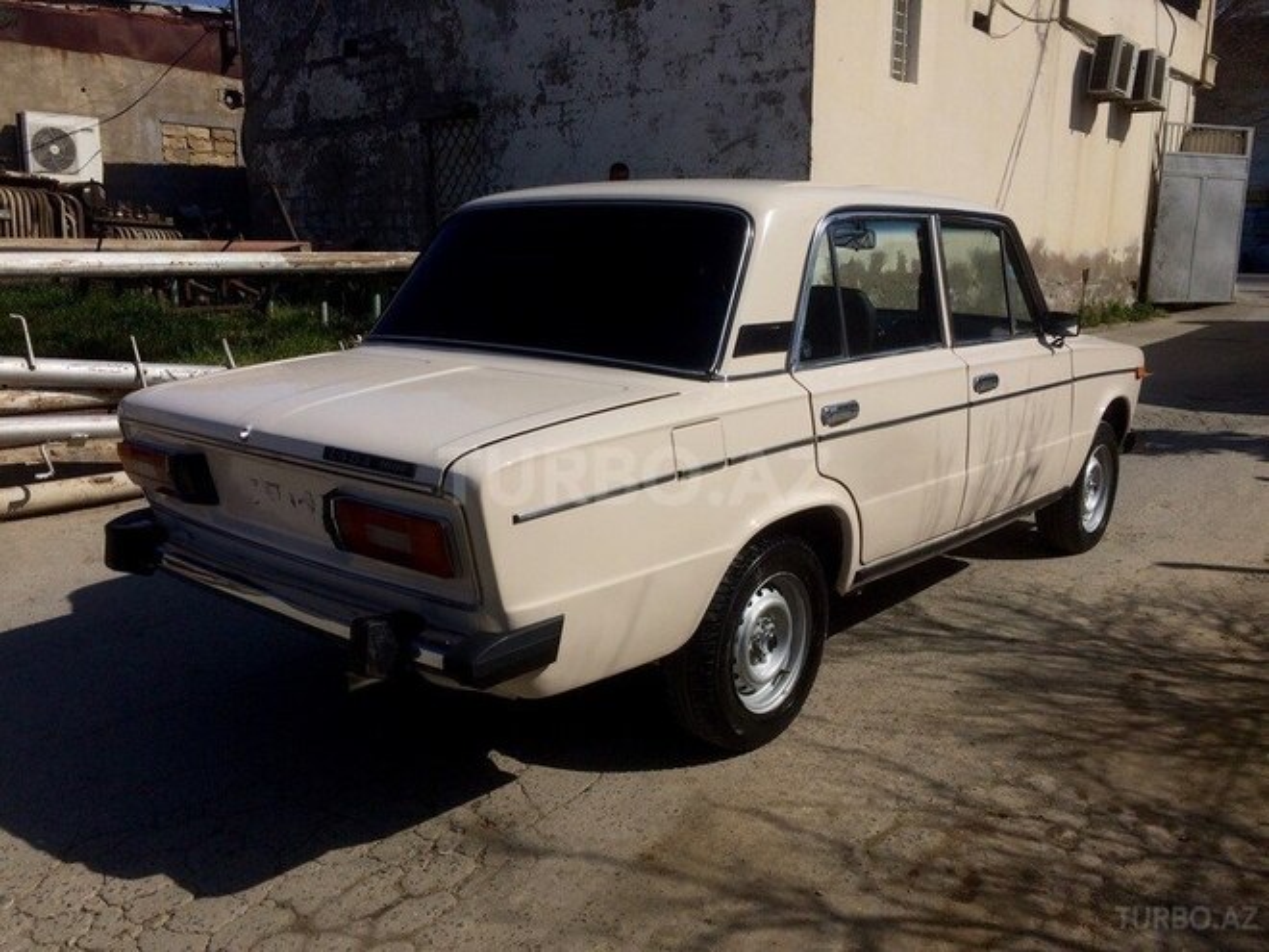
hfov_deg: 61.7
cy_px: 476
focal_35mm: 29
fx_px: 1063
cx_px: 634
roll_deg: -1.2
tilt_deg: -11.4
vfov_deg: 48.2
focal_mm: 4.15
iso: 32
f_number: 2.2
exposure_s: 1/5882
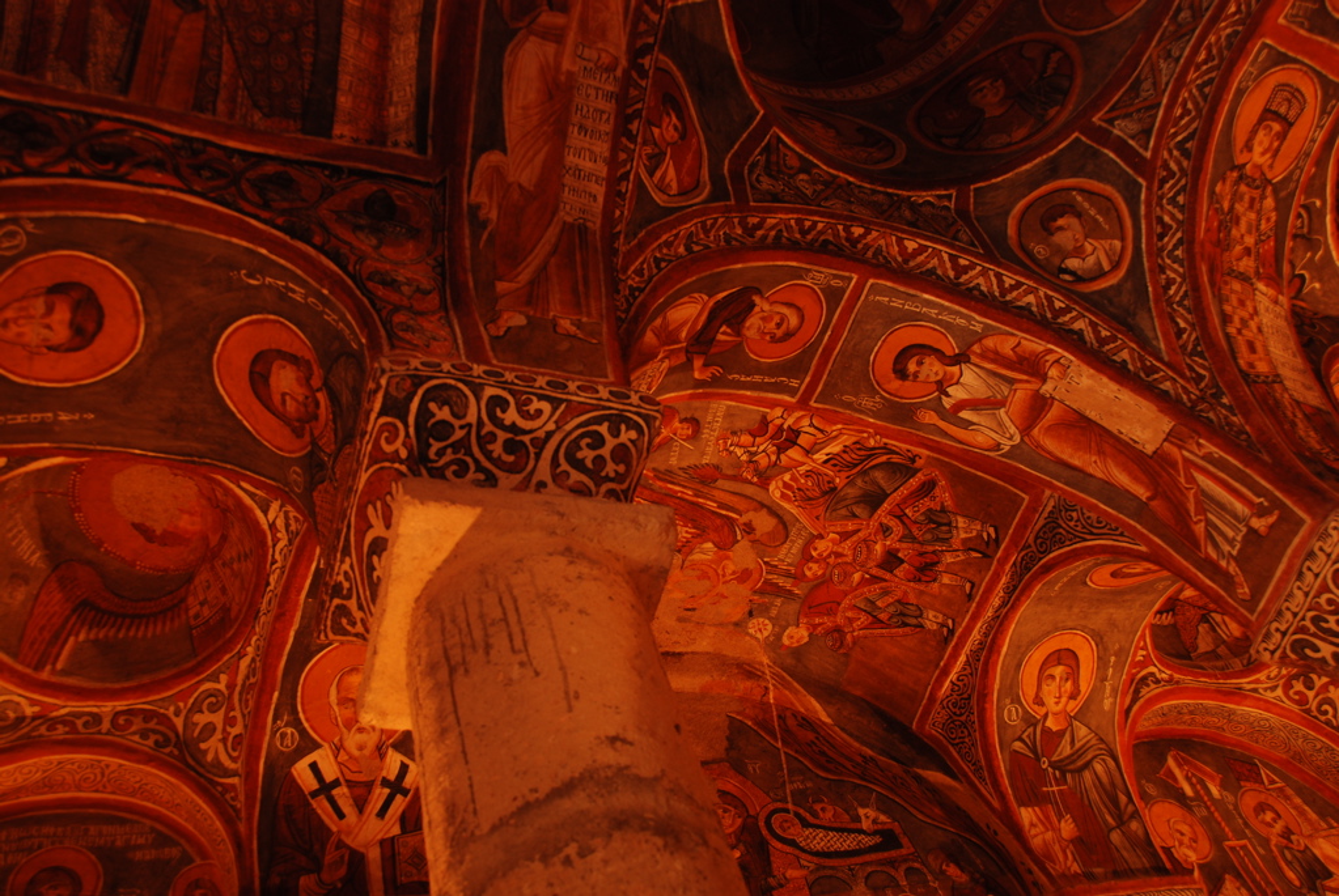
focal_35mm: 33
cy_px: 448
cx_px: 670
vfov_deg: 40.1
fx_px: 1229
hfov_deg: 57.2
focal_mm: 22
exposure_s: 1
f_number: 3.8
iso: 200
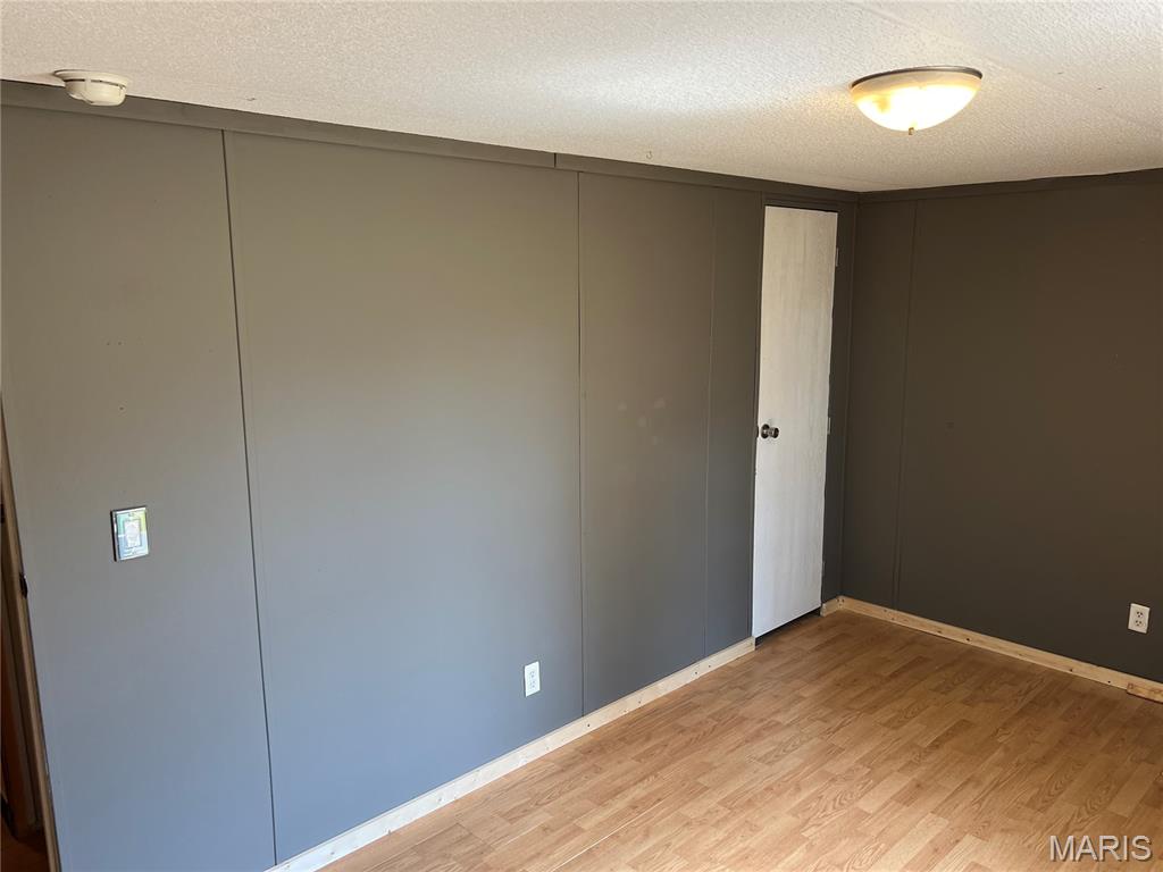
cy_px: 436
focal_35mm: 26
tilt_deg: -9.6
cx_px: 582
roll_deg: +0.7
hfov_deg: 67.3
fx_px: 874
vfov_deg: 53.1
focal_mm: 5.7
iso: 125
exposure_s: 1/121
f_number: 1.5
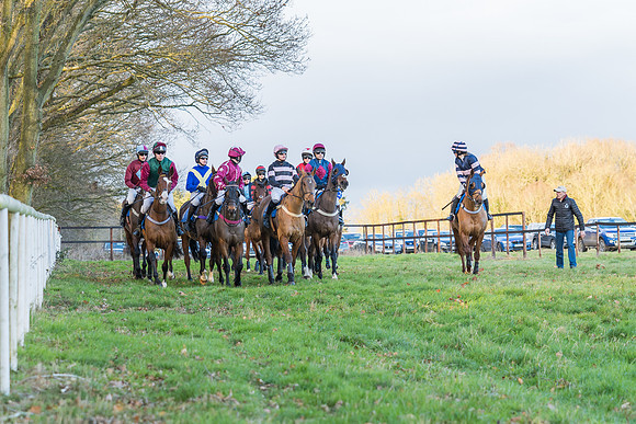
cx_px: 316
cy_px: 209
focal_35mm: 137
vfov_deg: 10.0
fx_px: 2428
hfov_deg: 14.9
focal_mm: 90
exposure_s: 1/200
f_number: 4
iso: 400
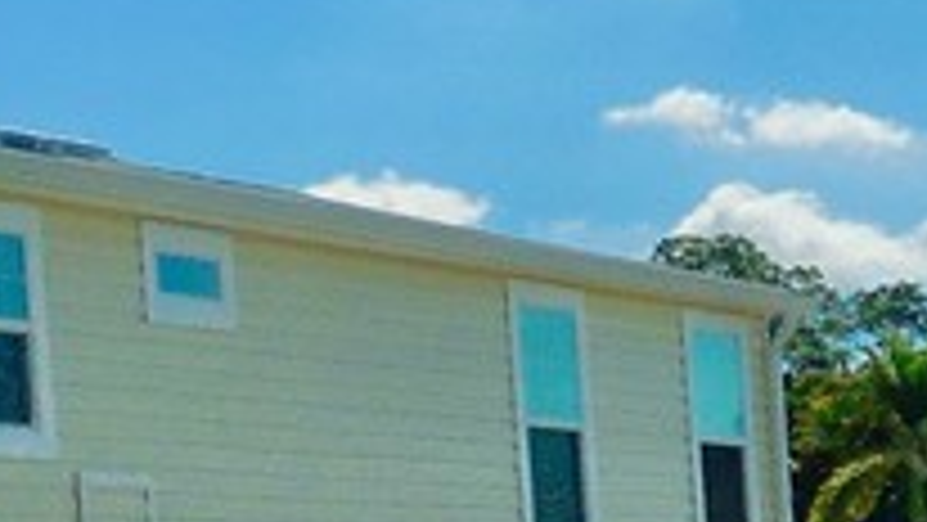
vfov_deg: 6.7
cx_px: 1233
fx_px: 4401
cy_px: 652
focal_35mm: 179
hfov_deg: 11.7
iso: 125
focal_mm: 5.9
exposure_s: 1/1250
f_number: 7.4
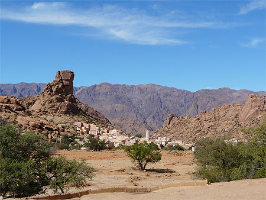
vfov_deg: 23.7
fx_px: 477
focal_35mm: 62
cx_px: 133
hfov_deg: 31.2
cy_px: 100
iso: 100
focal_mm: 8.1
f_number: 7.1
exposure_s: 1/500
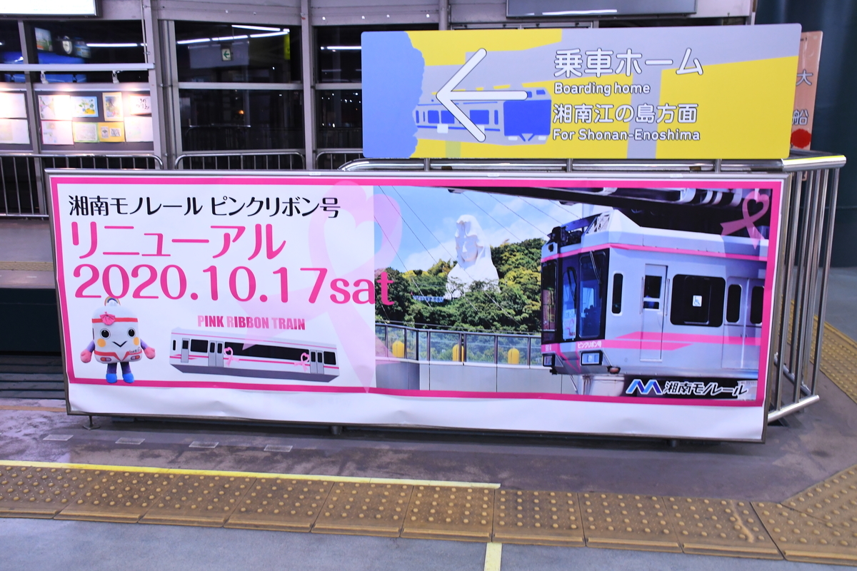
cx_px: 428
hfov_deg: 53.1
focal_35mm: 36
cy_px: 286
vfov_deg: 36.9
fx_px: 857
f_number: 5.6
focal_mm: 24
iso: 2000
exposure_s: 1/60
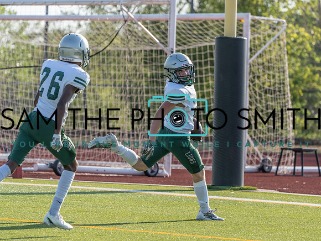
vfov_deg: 4.7
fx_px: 2971
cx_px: 190
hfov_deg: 6.2
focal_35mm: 320
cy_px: 125
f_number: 5.6
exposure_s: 1/1250
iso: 250
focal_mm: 262
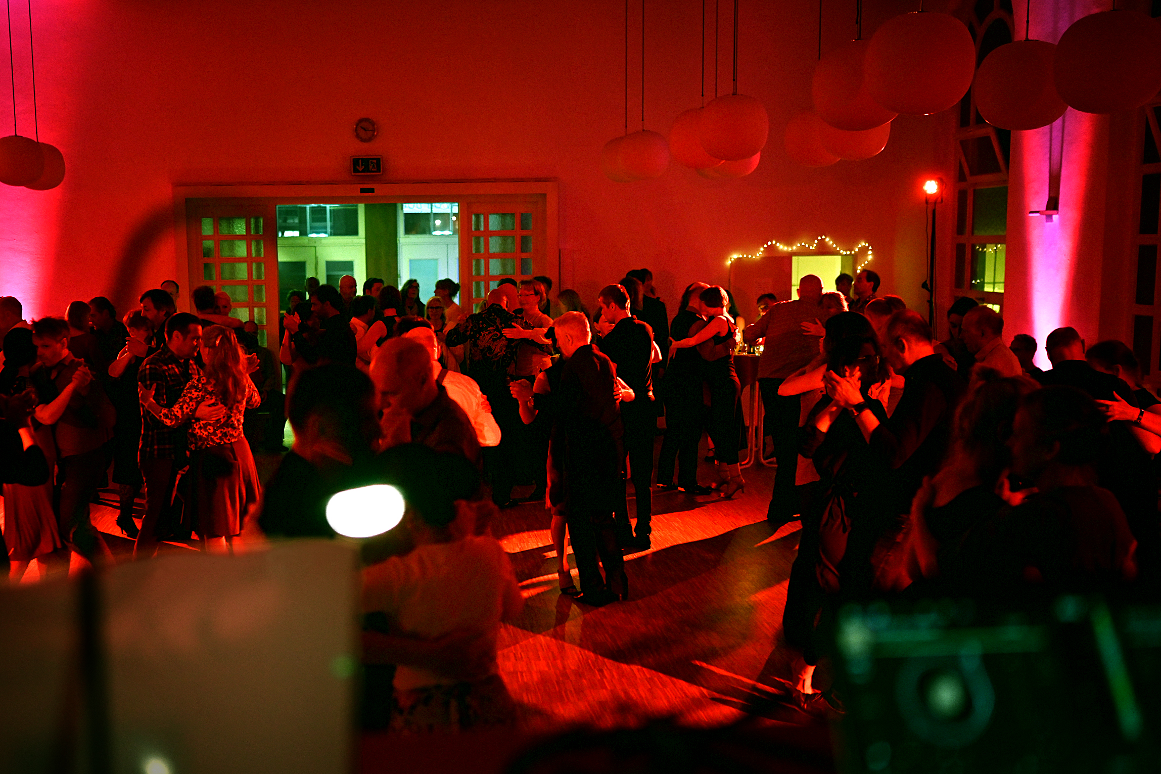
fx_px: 1161
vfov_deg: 36.9
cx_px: 573
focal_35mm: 36
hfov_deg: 53.1
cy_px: 393
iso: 1600
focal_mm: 35
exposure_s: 1/80
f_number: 1.8
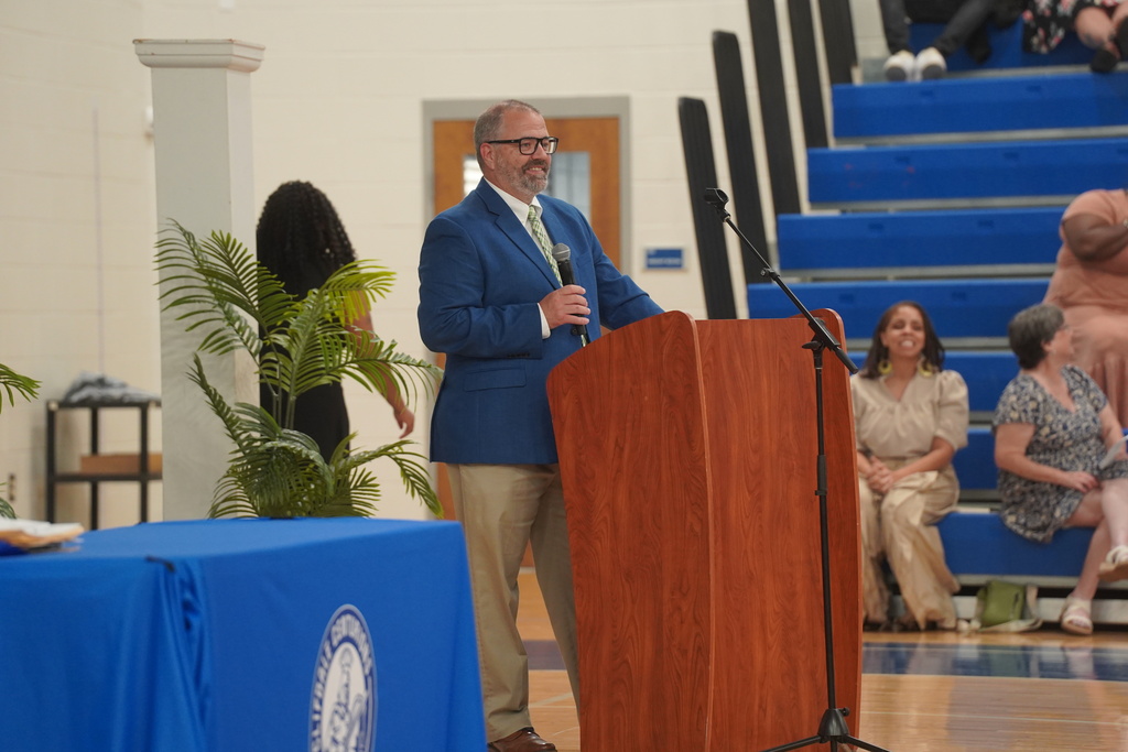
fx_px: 5640
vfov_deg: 7.6
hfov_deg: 11.4
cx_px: 564
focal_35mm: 180
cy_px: 376
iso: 3200
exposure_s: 1/200
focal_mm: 180
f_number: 4
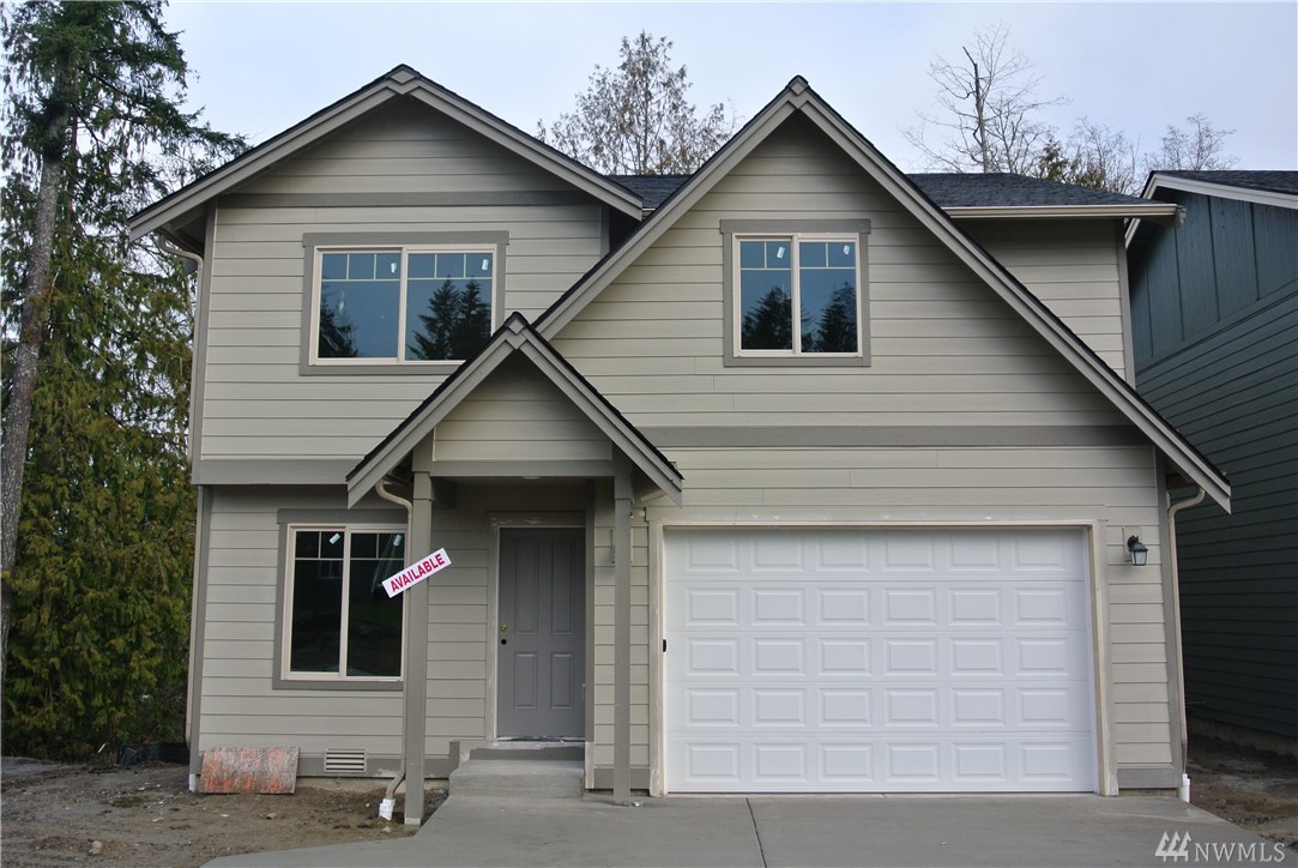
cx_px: 649
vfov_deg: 39.0
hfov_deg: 55.8
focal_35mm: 34
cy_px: 434
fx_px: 1227
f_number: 4
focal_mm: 12.7
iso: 100
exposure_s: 1/250
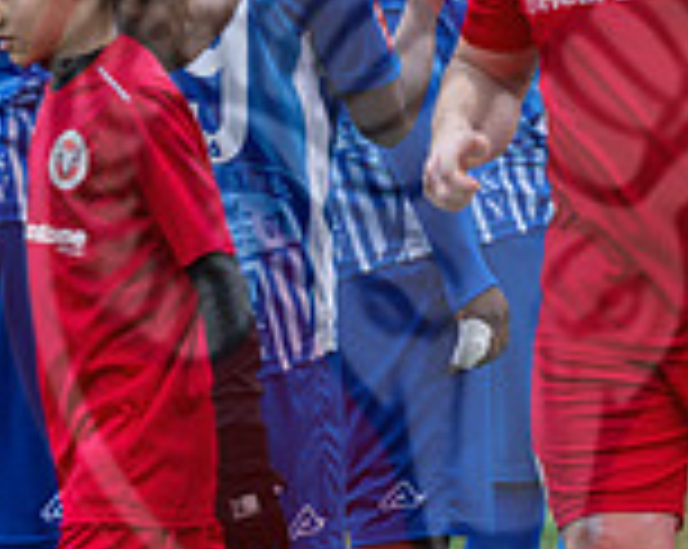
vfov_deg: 4.2
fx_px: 7504
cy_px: 288
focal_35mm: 369
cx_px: 551
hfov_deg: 5.2
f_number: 5
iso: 250
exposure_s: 1/250
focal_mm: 89
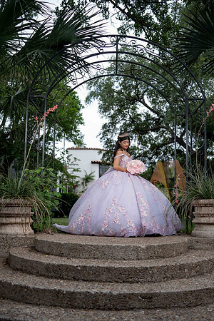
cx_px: 107
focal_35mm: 35
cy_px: 160
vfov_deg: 54.4
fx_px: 312
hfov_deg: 37.9
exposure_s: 1/800
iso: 80
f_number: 2.2
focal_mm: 35
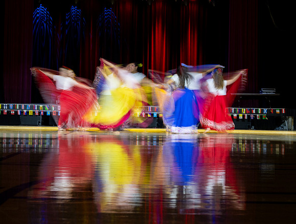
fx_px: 563
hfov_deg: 29.3
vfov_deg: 22.5
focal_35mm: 66
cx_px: 103
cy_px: 105
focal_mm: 30
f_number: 8
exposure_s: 1/2.5
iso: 100
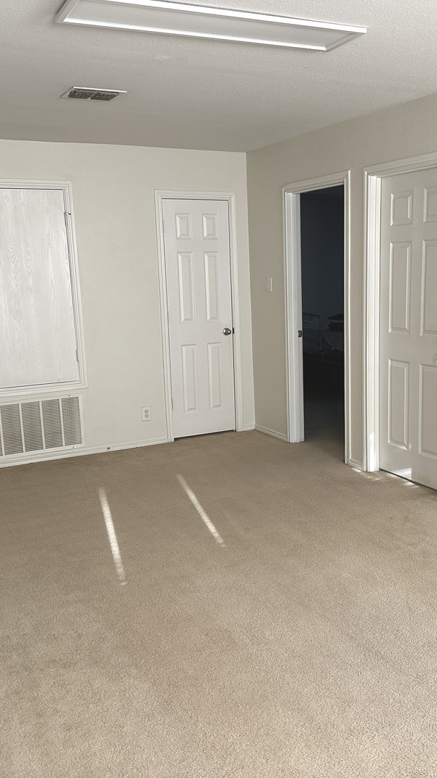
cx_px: 259
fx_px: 721
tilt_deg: -9.6
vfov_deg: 56.6
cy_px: 389
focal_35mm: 35
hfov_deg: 33.6
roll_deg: +1.5
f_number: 1.78
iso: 200
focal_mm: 6.86
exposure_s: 1/121
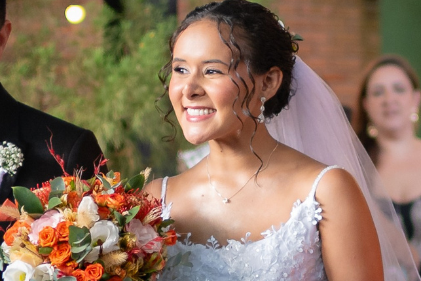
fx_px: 2421
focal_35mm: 207
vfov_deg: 6.6
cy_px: 194
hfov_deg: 9.9
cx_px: 331
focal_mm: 35
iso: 640
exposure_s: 1/500
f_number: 1.4
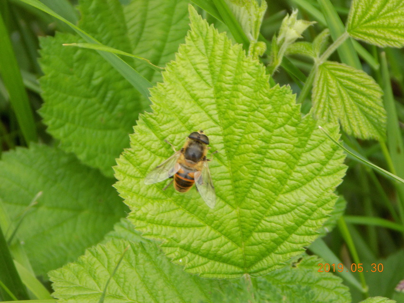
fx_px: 3023
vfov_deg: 5.7
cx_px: 202
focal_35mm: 259
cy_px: 152
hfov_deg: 7.6
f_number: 5.7
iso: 160
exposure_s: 1/30
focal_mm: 46
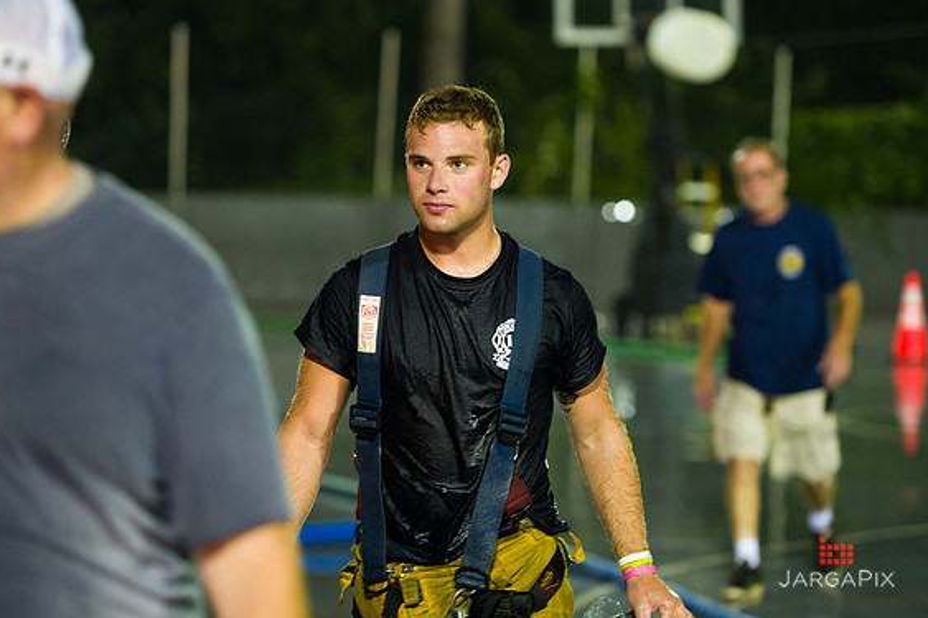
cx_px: 458
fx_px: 3582
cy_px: 305
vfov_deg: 9.9
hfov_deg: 14.8
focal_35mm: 139
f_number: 3.2
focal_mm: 135
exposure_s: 1/125
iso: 1600
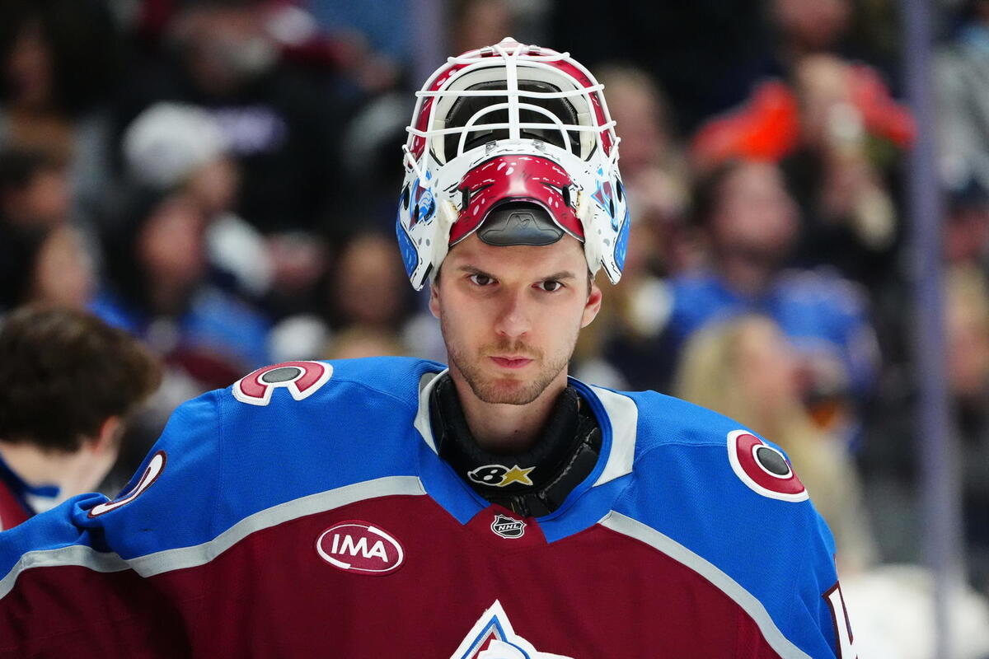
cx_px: 494
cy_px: 330
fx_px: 11702
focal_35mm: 426
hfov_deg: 4.8
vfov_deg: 3.2
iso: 12800
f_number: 6.3
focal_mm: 426
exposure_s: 1/1600
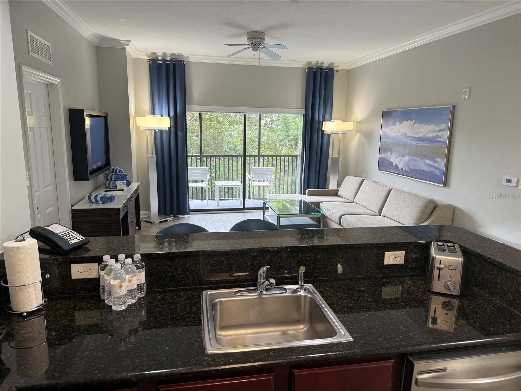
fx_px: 361
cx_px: 260
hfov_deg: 71.6
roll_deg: -1.5
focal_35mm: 24
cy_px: 196
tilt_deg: -10.6
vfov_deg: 56.8
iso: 125
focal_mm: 6.76
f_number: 1.78
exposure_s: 1/60
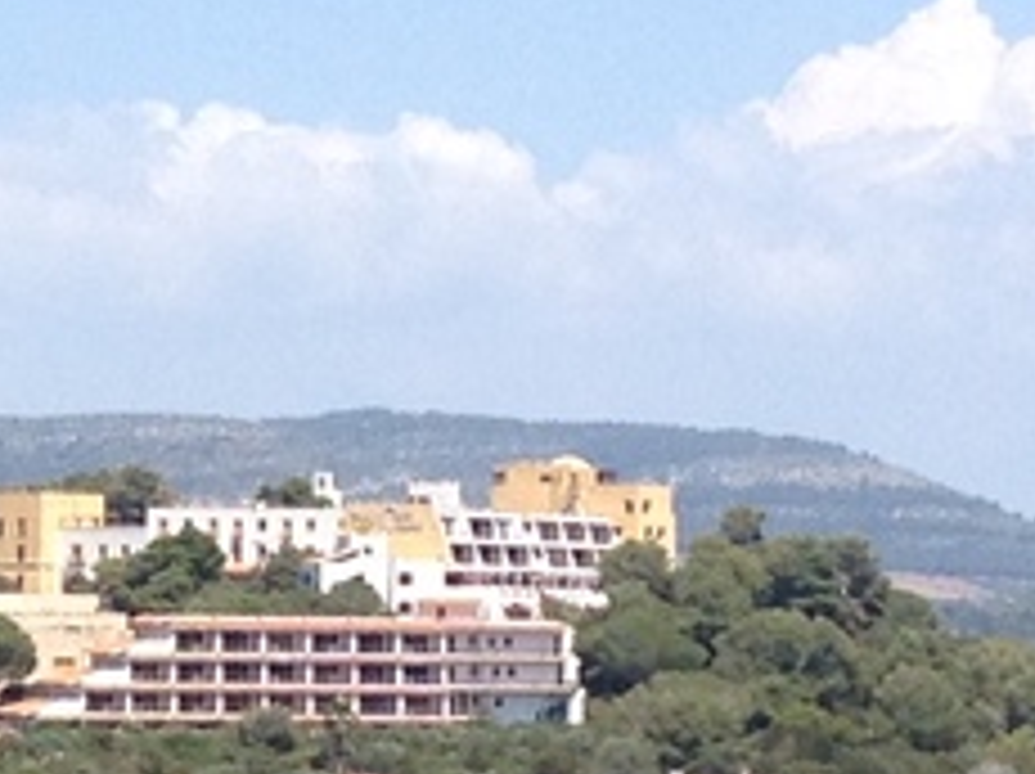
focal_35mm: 244
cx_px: 279
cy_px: 513
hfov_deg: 8.1
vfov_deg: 6.1
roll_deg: -0.6
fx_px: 7288
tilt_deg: -3.0
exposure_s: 1/1534
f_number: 2.4
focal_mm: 4.28
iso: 50
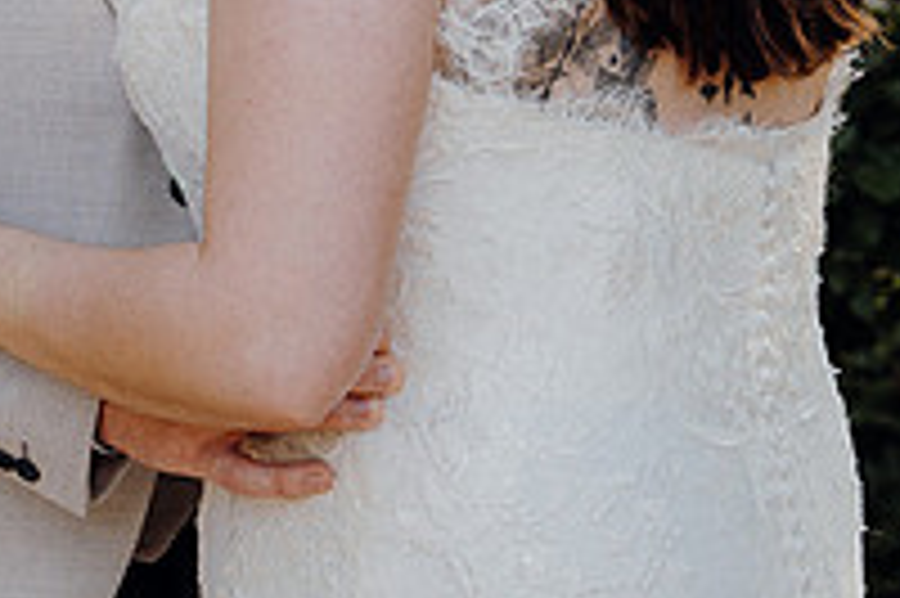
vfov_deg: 7.6
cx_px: 297
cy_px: -254
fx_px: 4421
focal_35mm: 177
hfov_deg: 11.6
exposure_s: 1/250
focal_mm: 41
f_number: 3.5
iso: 125
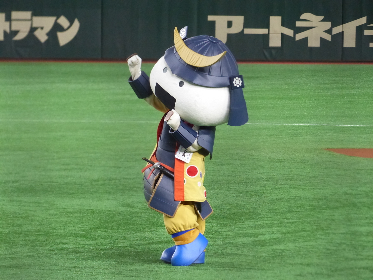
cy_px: 140
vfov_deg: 4.3
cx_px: 186
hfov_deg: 5.7
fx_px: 3718
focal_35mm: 345
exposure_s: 1/400
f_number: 2.8
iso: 800
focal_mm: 62.1
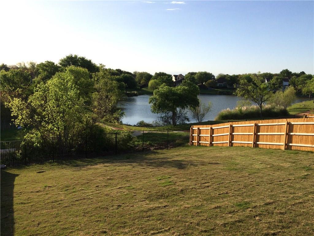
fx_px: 263
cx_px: 157
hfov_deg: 61.7
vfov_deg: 48.2
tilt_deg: -9.0
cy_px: 118
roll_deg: -0.7
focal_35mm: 29
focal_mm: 4.15
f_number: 2.2
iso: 32
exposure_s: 1/2564
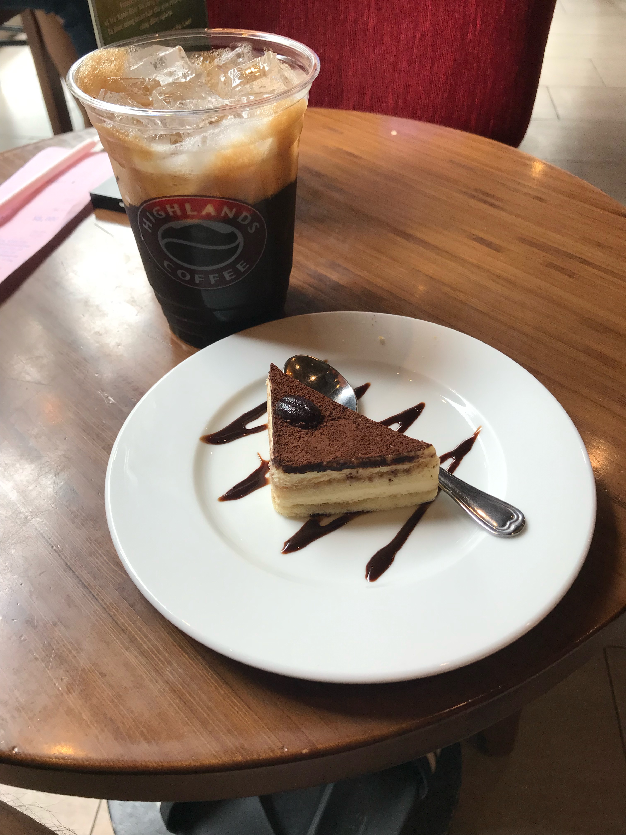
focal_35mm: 28
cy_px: 418
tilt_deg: -43.5
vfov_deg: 63.4
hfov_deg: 49.7
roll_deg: +1.4
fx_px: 675
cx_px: 313
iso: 32
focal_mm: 3.99
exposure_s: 1/100
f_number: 1.8
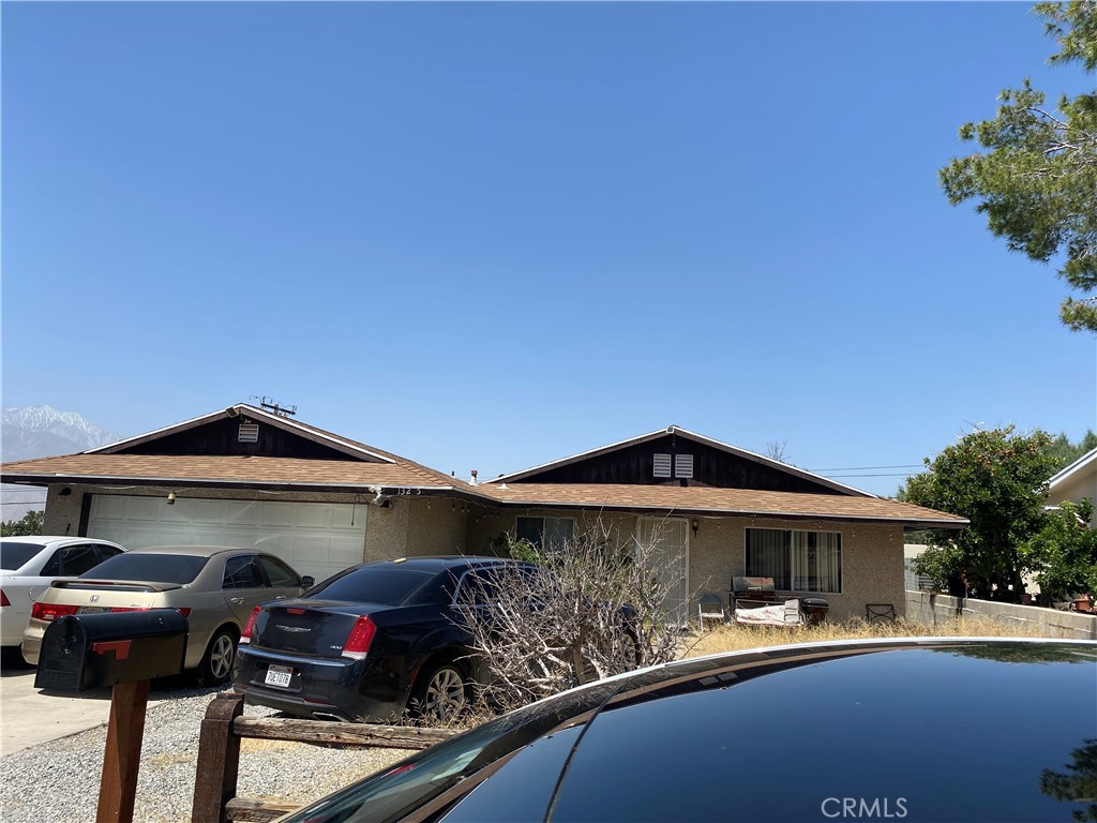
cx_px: 548
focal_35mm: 26
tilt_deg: +9.5
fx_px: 824
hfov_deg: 67.3
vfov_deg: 53.1
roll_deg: -2.7
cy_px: 412
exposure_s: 1/3497
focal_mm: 4.25
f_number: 1.8
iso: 32
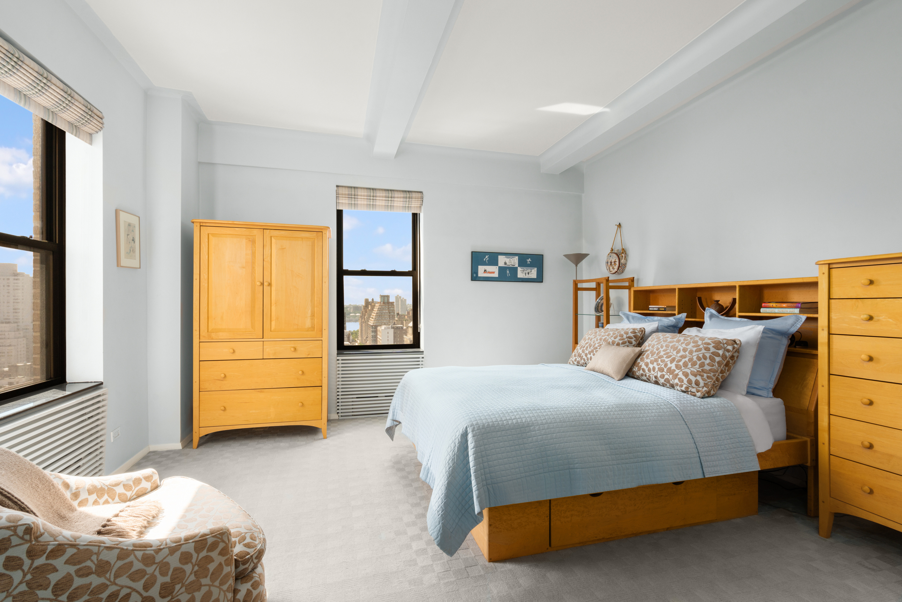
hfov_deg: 96.7
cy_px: 301
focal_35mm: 16
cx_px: 451
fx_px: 401
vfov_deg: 73.7
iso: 400
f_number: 11
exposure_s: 1/40
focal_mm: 16
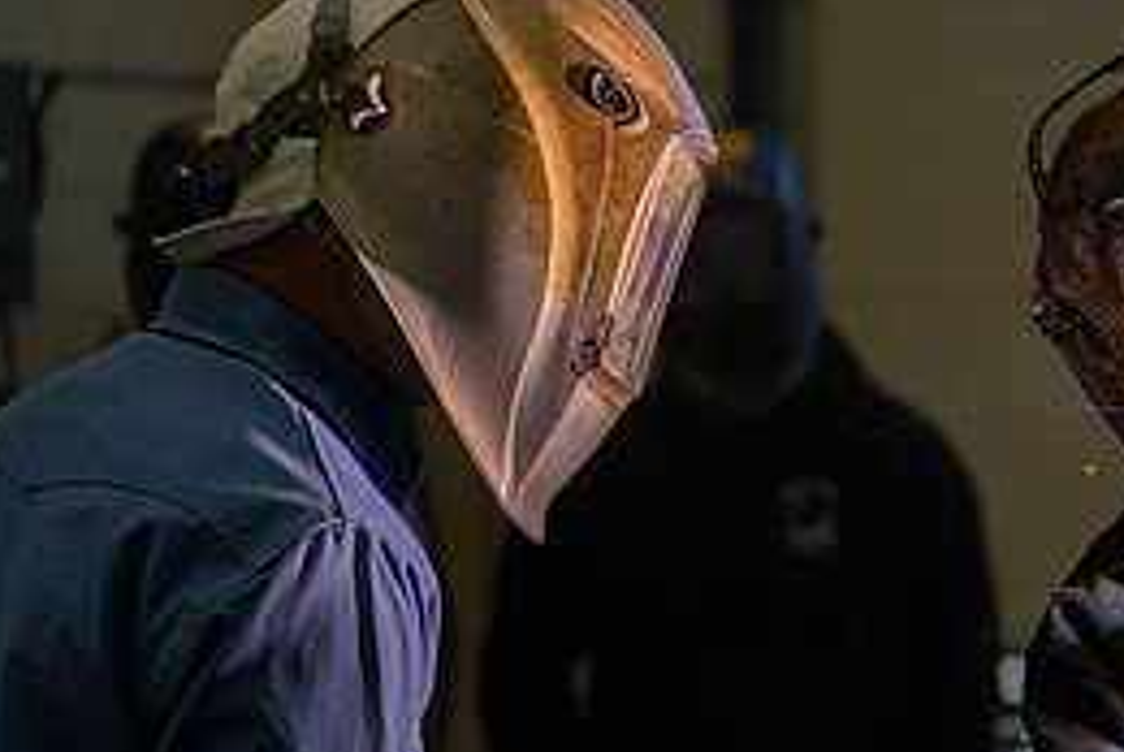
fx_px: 4876
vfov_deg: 8.8
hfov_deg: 13.0
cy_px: 413
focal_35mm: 156
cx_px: 1020
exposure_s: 1/2000
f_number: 2.8
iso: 320
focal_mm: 70
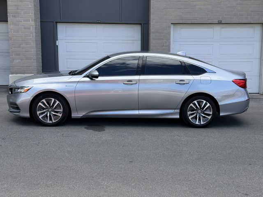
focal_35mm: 48
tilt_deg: -7.8
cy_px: 98
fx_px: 365
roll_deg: +0.0
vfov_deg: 30.3
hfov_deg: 39.7
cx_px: 132
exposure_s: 1/1133
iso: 64
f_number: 1.78
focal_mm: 6.76
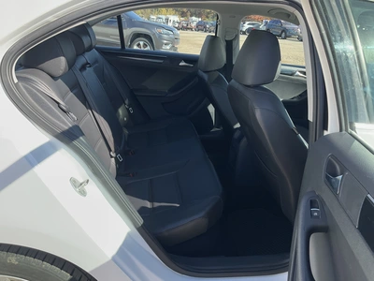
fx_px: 313
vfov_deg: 48.2
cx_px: 187
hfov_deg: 61.7
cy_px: 140
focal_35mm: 29
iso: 25
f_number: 1.8
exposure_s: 1/504
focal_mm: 3
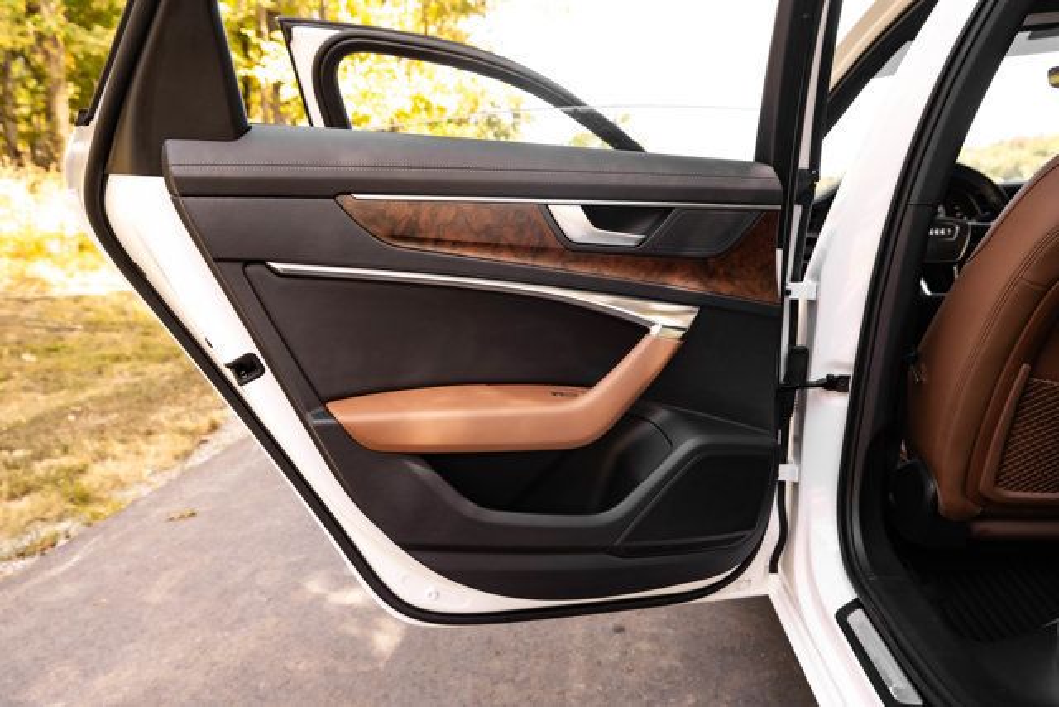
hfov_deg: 73.7
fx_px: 706
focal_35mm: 24
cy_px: 354
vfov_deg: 53.2
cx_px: 530
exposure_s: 1/200
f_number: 5
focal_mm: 24
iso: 640
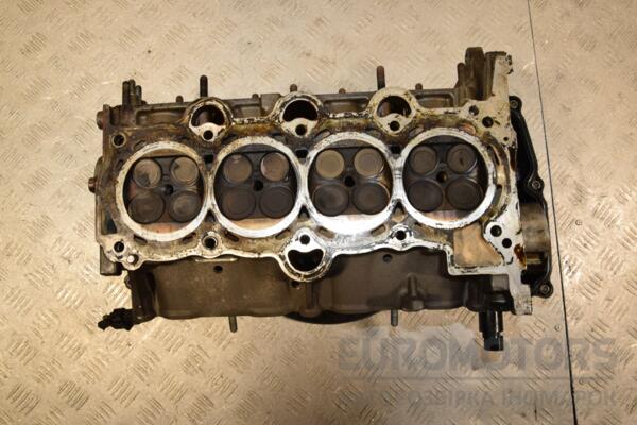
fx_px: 557
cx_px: 318
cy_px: 212
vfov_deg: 41.7
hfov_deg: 59.5
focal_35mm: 32
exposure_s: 1/200
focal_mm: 21
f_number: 9
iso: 800
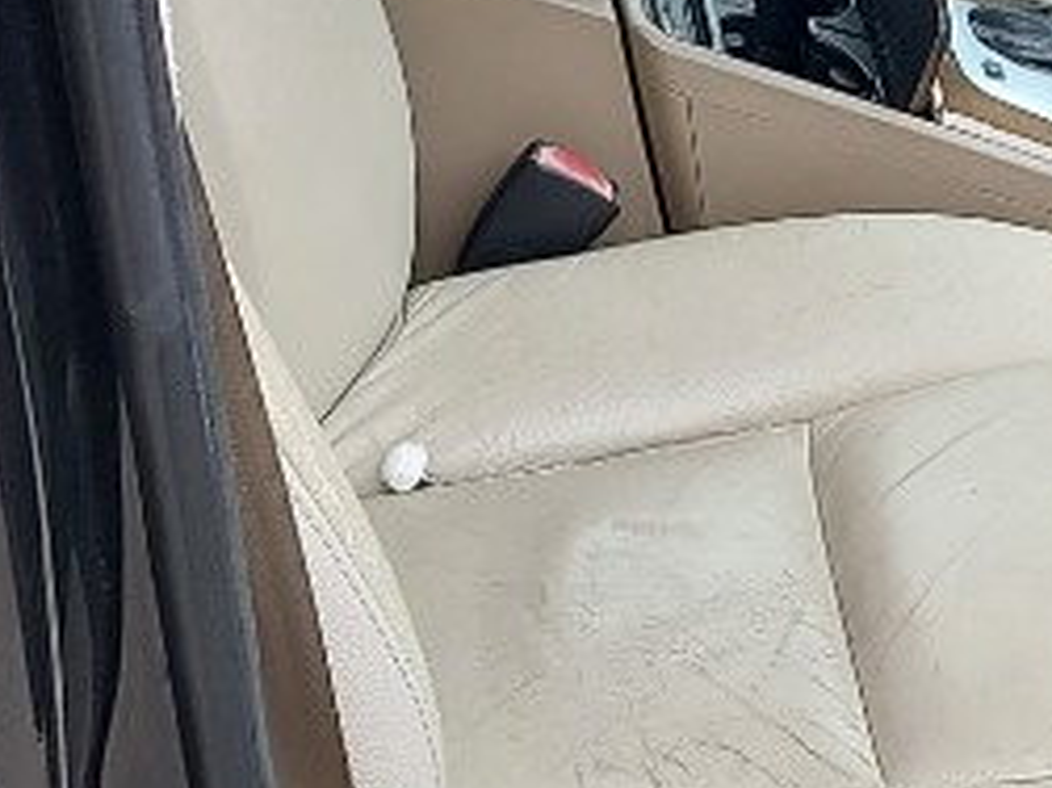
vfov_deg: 15.0
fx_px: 2977
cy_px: 168
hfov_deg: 19.2
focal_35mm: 98
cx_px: 1178
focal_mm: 4.6
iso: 64
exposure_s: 1/120
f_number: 1.8
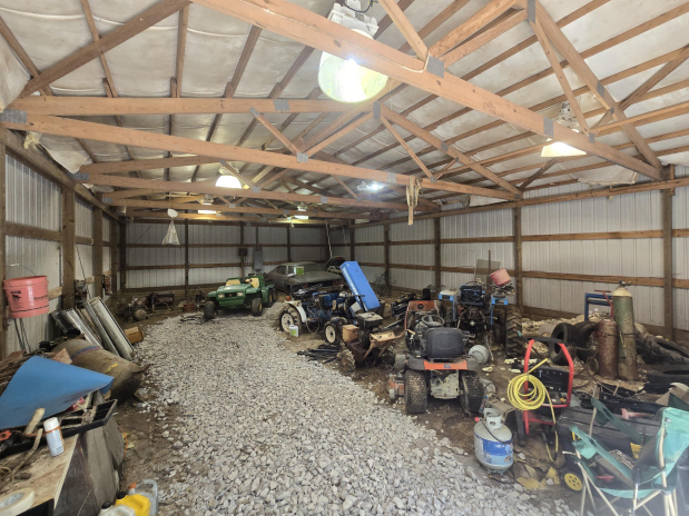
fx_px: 279
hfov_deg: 102.0
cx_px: 362
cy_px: 250
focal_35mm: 14
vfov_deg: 85.6
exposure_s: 1/60
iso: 64
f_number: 2.2
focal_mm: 2.2
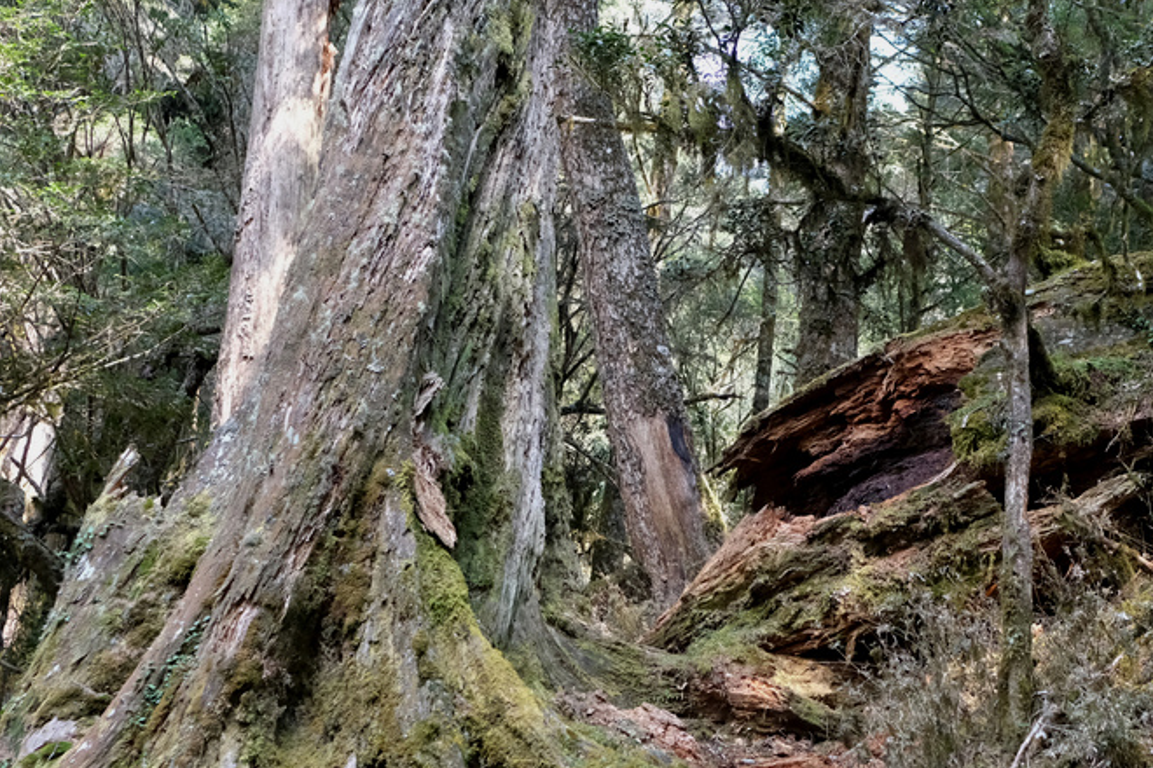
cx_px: 727
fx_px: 1697
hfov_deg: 37.3
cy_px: 388
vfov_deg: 25.5
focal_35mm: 53
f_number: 2.8
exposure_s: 1/1400
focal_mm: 23
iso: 2000
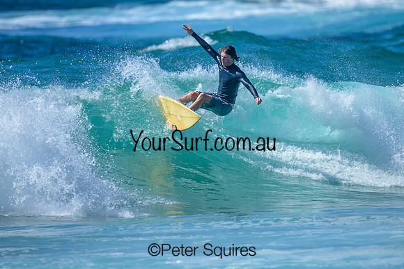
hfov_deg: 1.9
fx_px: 12345
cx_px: 205
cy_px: 114
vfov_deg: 1.3
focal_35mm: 1100
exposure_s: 1/2500
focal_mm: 800
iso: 250
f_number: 6.3
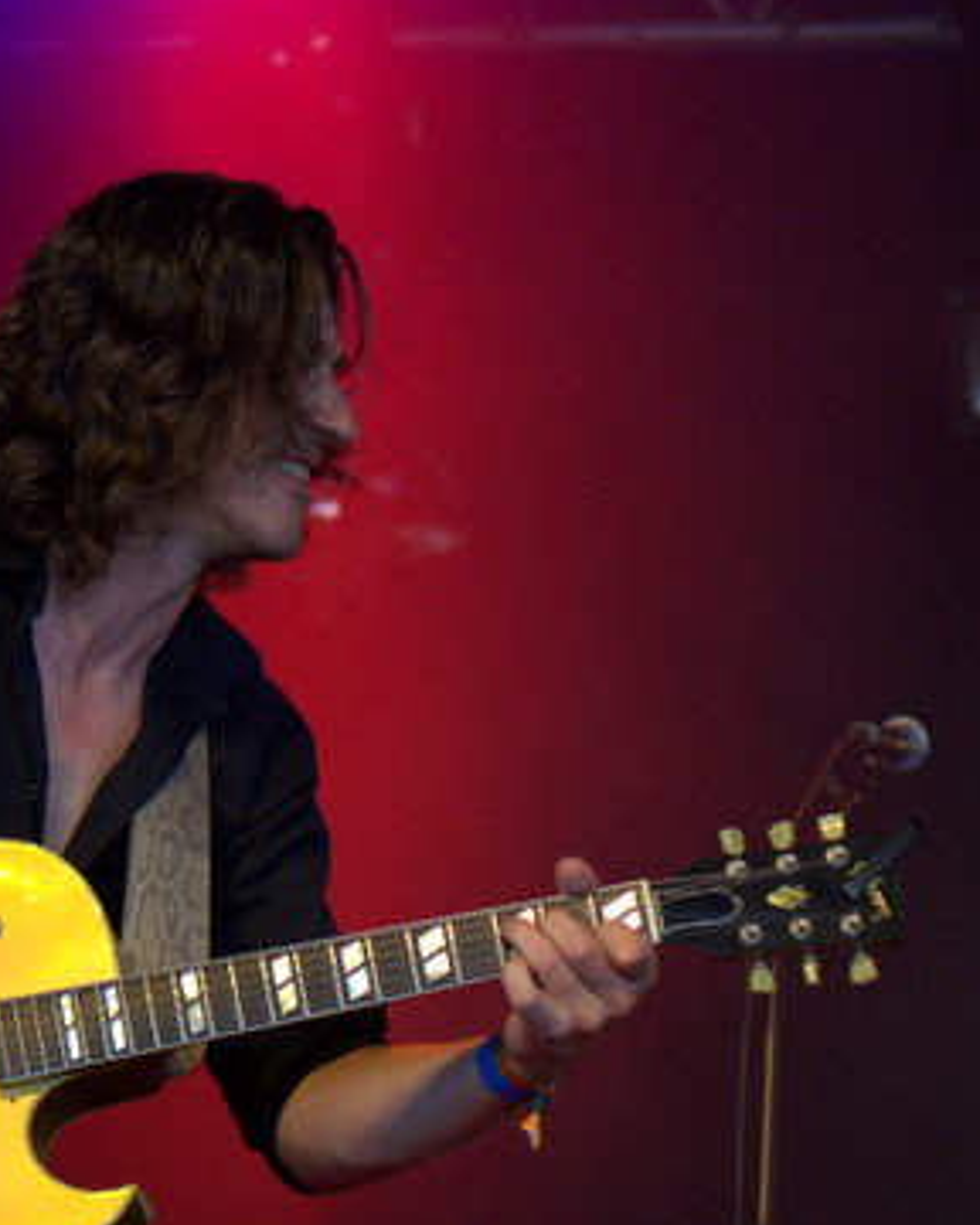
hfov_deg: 7.8
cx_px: 963
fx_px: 7142
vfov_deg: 9.8
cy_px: 718
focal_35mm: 197
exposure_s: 1/160
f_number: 4
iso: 2500
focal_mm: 70
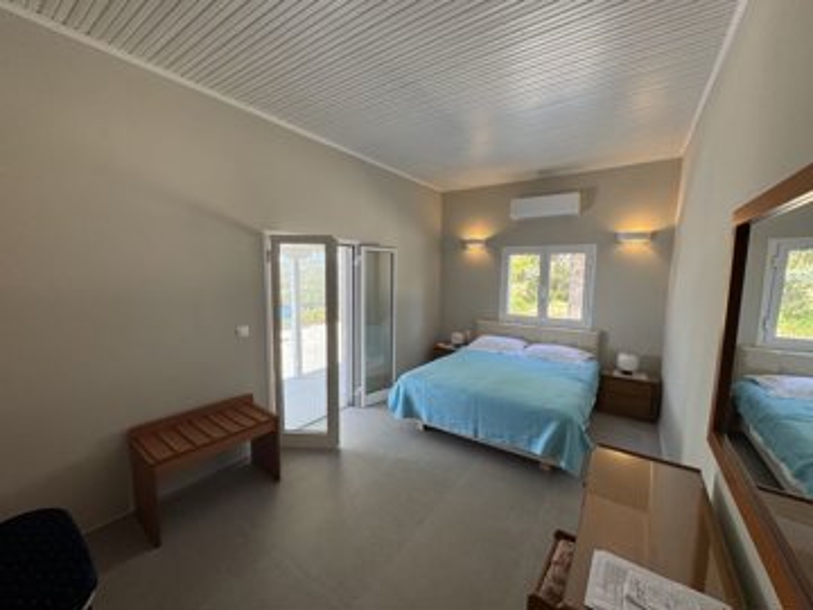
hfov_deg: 102.1
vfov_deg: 85.7
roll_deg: -0.4
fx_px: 329
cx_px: 406
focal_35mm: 14
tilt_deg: -5.7
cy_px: 305
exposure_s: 1/99
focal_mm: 2.22
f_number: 2.2
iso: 64
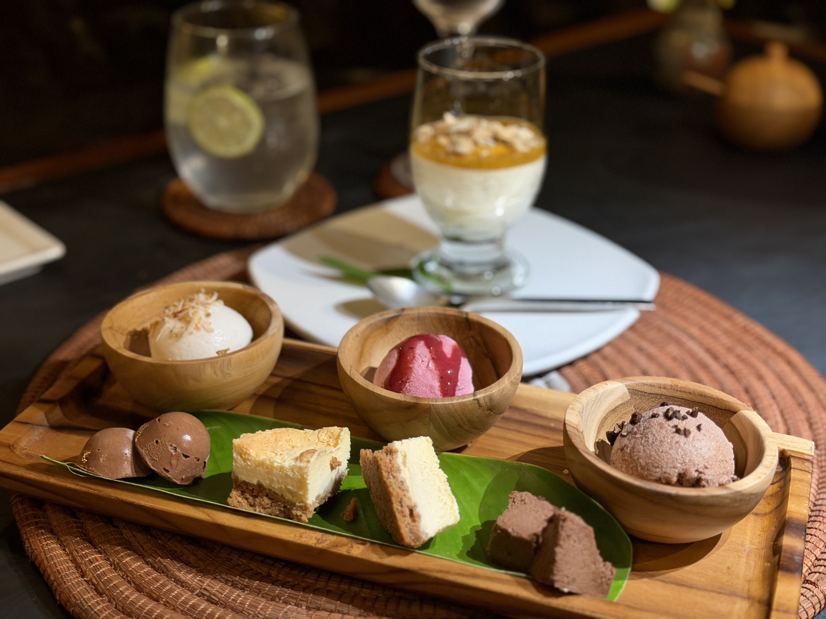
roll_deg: +0.1
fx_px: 1145
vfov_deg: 30.3
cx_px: 413
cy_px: 310
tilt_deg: -28.7
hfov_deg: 39.7
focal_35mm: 48
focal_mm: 6.76
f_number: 1.78
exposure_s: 1/24
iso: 640
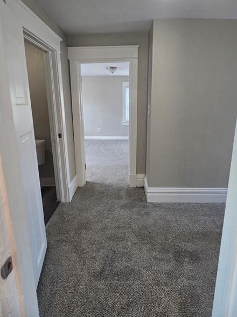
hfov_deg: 74.6
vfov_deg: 90.5
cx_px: 126
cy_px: 138
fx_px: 155
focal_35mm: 17
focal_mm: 2.2
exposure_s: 1/60
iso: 200
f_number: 2.2
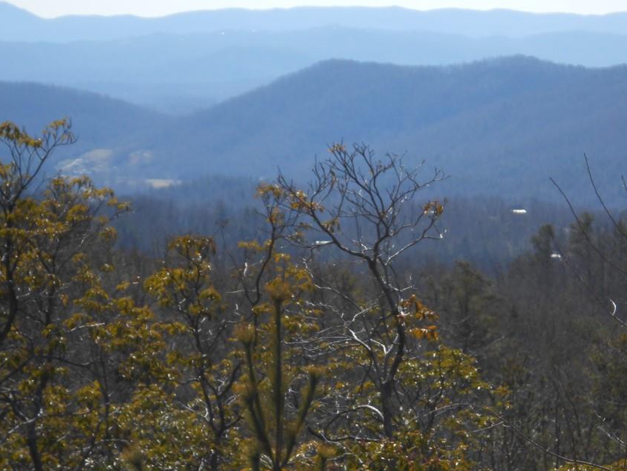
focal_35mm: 190
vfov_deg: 7.8
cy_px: 238
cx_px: 368
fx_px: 3442
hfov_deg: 10.4
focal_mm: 27.6
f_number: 6.5
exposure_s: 1/500
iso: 160
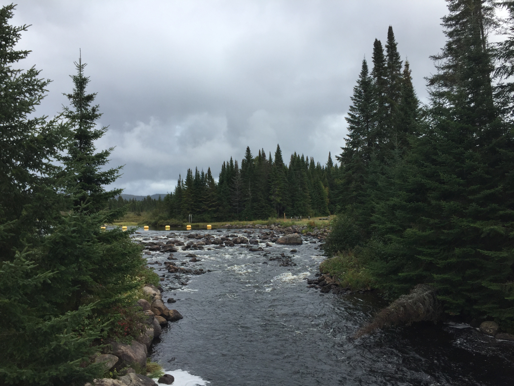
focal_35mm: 29
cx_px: 257
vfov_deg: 48.2
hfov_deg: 61.7
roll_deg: +0.3
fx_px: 431
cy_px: 193
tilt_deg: +2.7
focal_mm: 4.15
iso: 32
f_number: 2.2
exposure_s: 1/1799
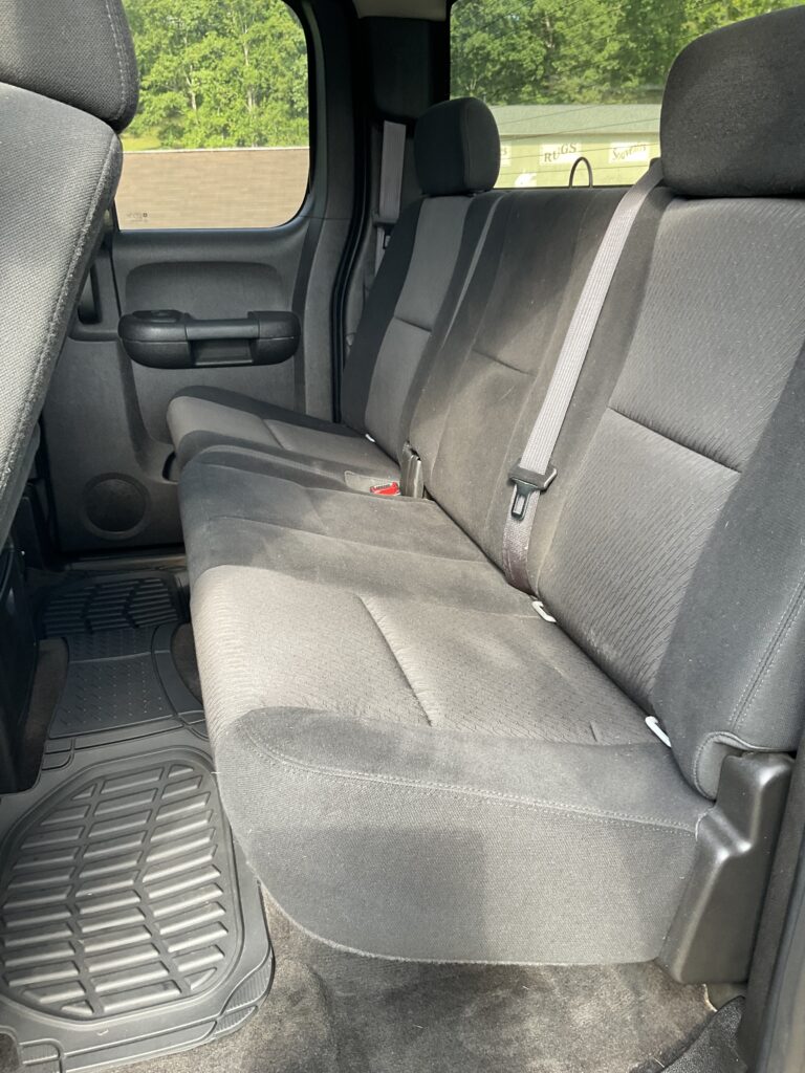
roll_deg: +0.9
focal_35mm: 29
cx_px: 402
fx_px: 899
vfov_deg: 61.7
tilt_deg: -22.5
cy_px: 536
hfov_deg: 48.2
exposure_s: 1/120
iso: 50
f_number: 1.8
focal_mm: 3
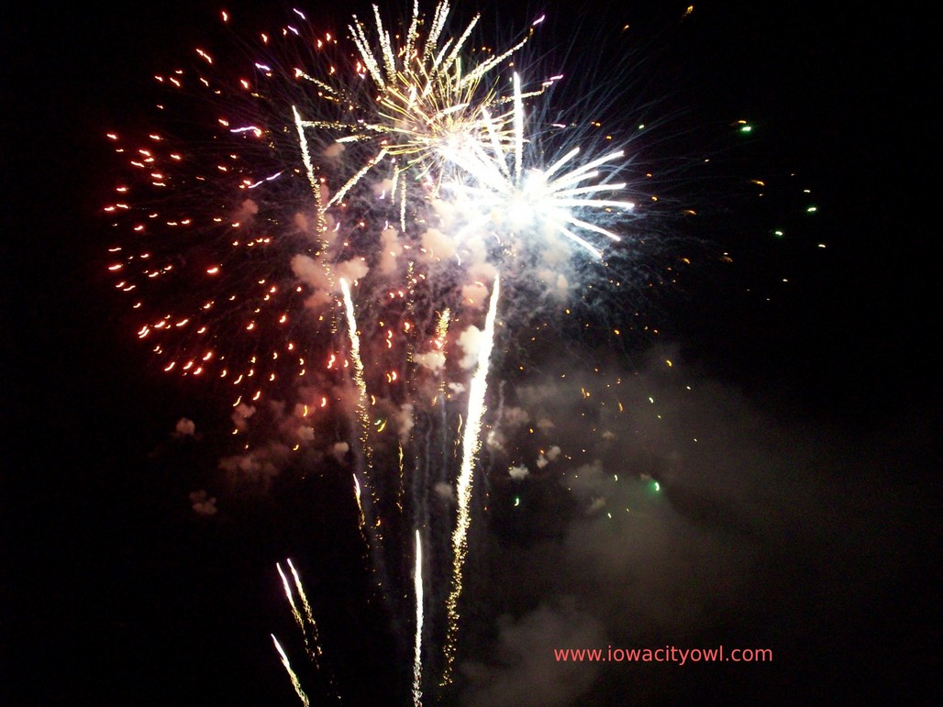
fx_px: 1008
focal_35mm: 37
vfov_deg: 38.7
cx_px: 472
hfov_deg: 50.1
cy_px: 354
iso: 200
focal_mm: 6.2
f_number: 2.8
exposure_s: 1/8
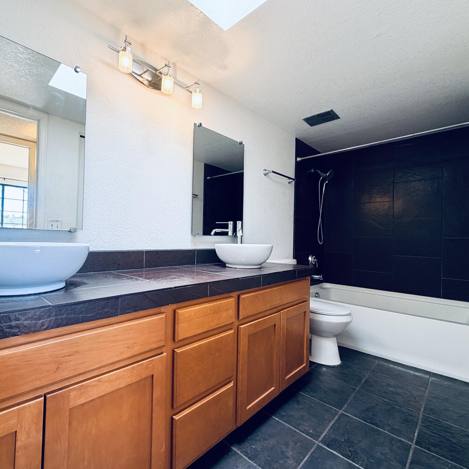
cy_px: 234
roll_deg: -1.3
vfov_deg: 84.0
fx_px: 261
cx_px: 210
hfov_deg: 83.7
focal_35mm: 17
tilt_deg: +0.7
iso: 125
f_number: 2.2
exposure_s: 1/120
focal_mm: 2.22
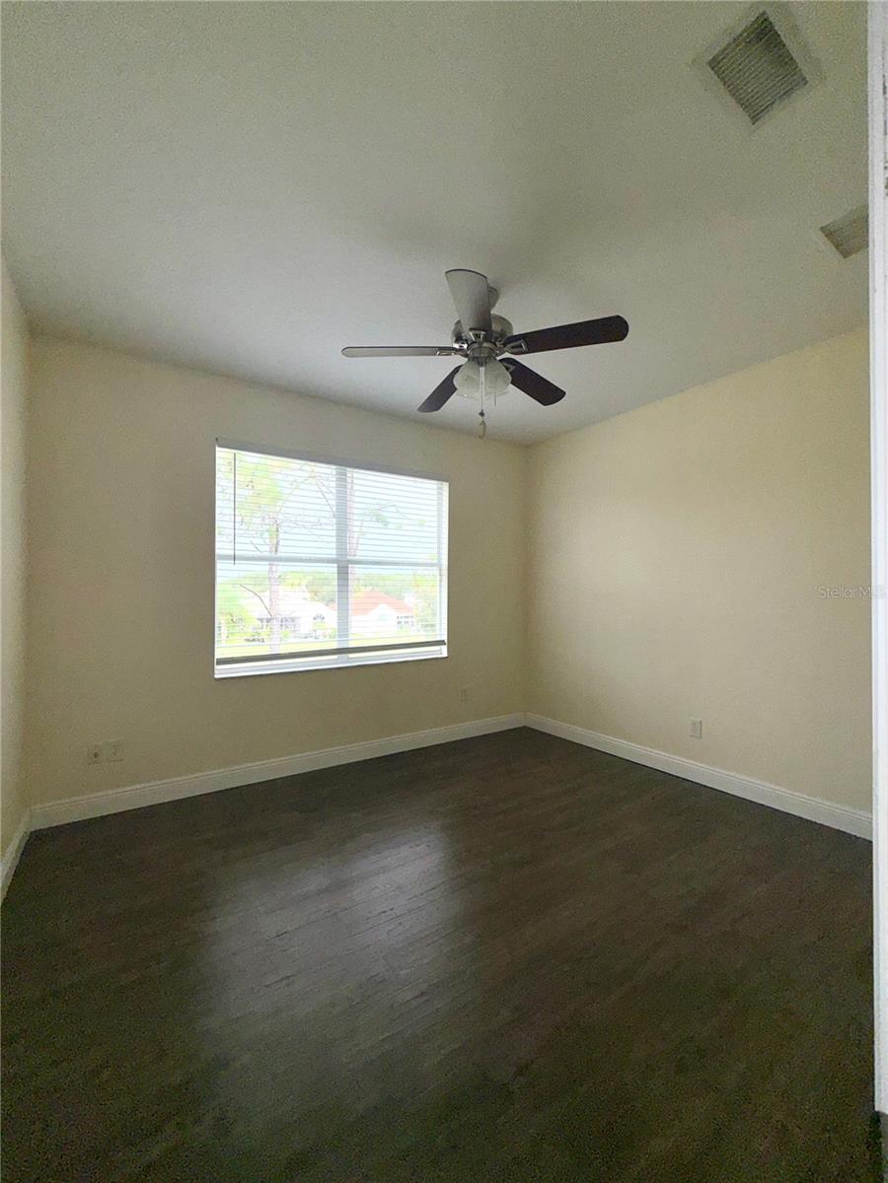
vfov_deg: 102.1
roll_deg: -0.4
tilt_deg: +0.8
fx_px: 479
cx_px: 444
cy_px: 592
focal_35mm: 14
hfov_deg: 85.7
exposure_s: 1/136
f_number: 2.2
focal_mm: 2.22
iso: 16
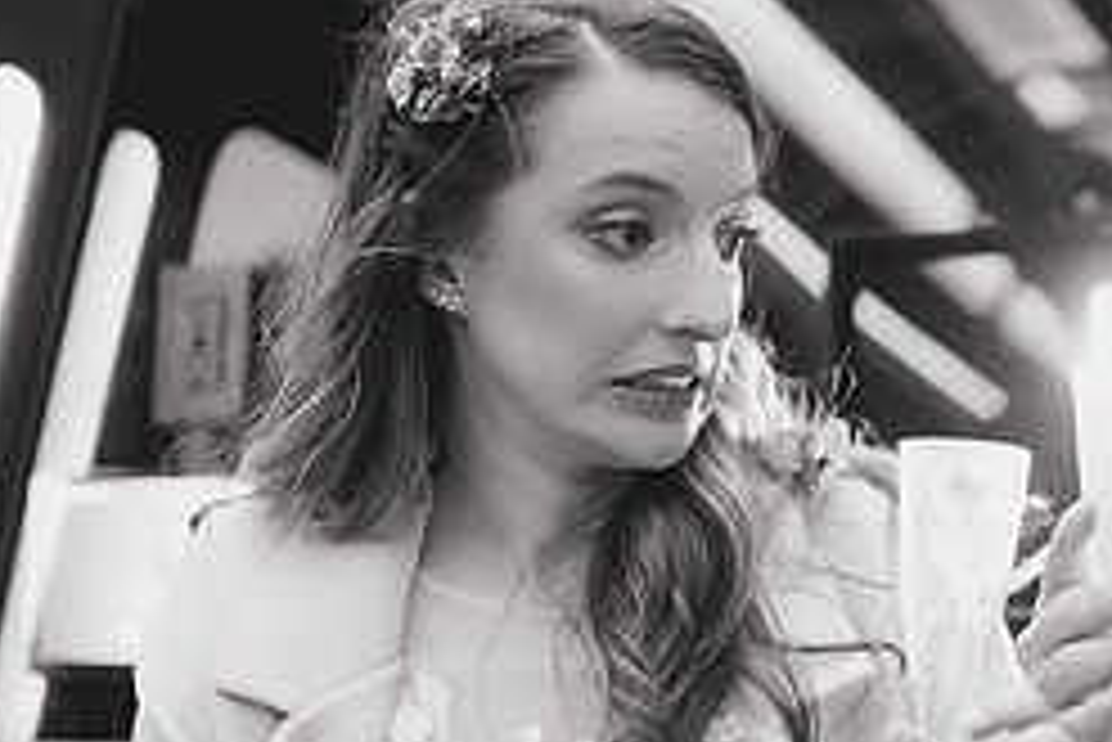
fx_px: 2596
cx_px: 1053
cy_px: 569
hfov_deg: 23.4
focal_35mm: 84
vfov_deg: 16.2
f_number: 1.4
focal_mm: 35
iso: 4000
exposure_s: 1/320
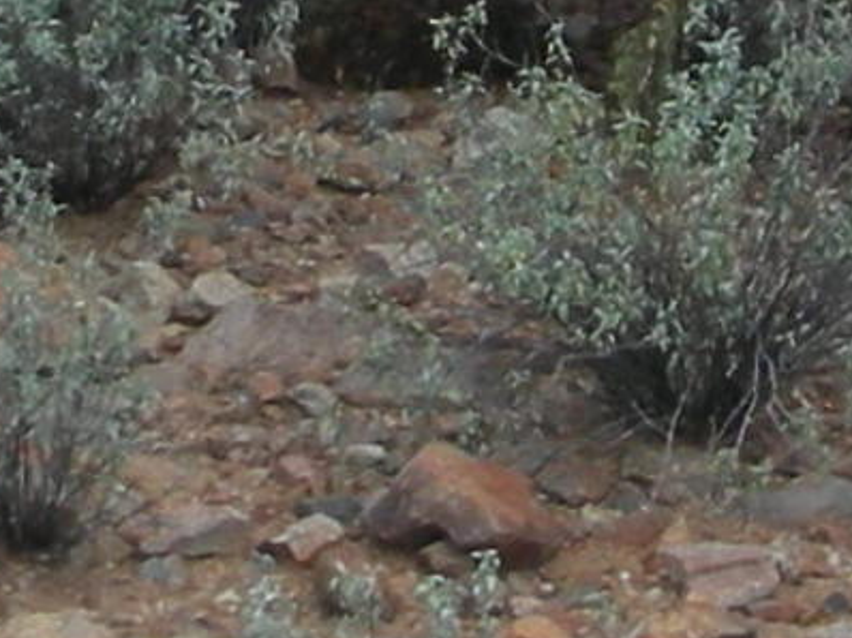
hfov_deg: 7.5
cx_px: 302
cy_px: -747
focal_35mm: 264
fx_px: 6494
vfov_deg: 5.5
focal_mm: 5.8
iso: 50
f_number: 8.5
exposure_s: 1/67
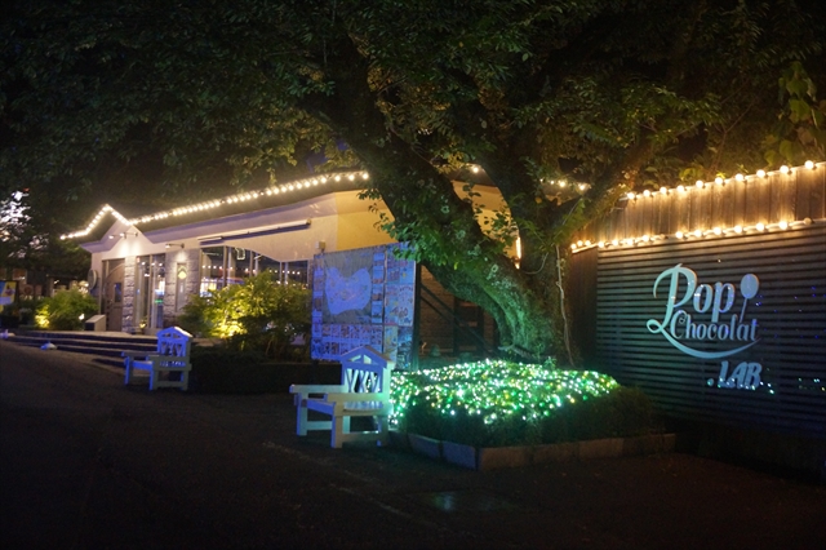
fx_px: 894
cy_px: 275
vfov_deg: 34.2
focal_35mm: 39
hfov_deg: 49.6
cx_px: 413
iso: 3200
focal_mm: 26
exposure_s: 1/50
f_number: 4
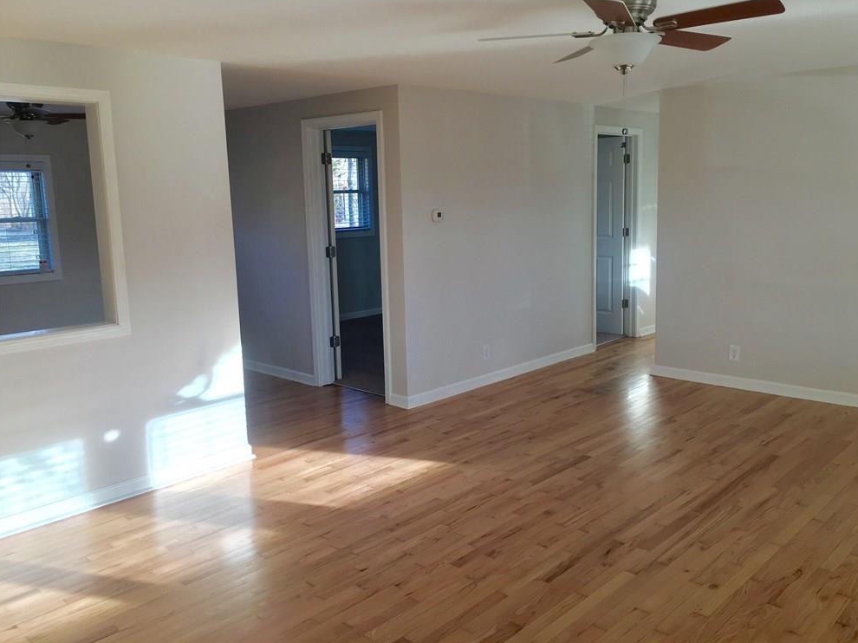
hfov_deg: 60.0
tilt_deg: -6.9
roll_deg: +1.6
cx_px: 439
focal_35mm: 30
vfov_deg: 46.8
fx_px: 743
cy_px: 311
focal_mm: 4.15
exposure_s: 1/60
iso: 32
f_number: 2.2
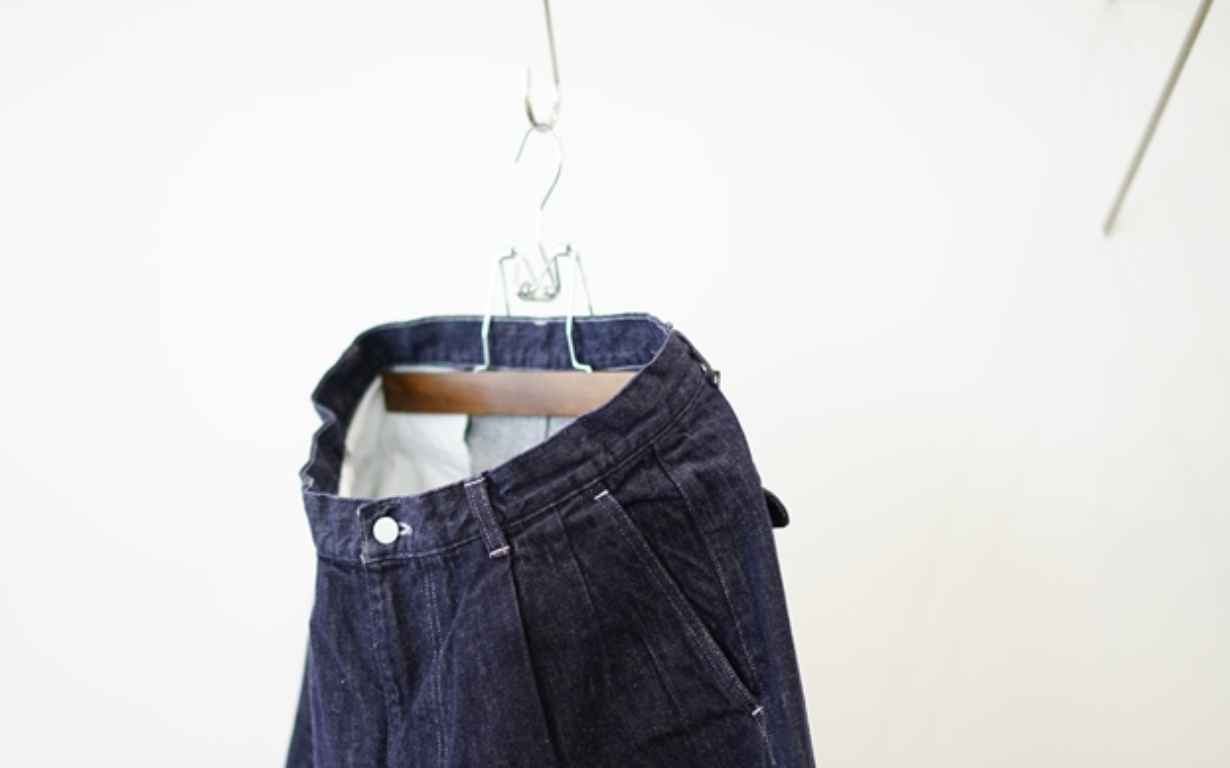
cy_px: 495
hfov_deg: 28.6
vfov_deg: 18.0
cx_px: 553
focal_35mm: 72
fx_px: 2413
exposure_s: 1/60
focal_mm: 55
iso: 160
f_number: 1.8
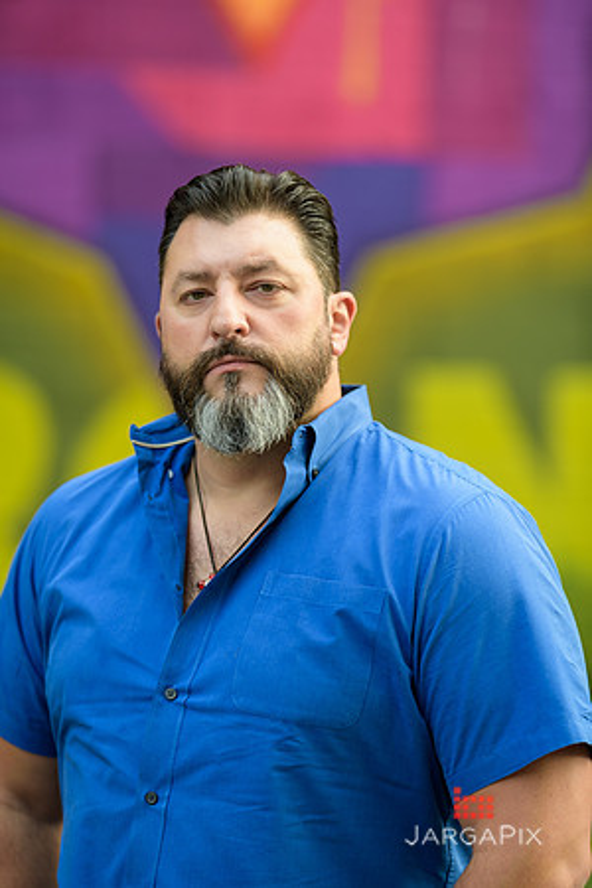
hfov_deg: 10.2
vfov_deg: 15.2
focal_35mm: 135
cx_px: 296
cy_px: 444
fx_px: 3330
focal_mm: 135
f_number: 2
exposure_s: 1/200
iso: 200
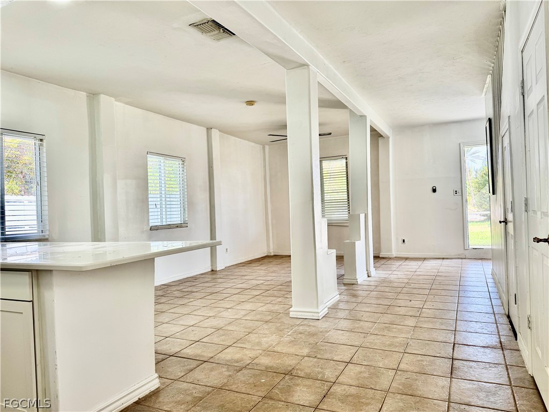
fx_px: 381
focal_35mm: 24
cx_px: 274
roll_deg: +2.8
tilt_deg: -0.3
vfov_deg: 56.8
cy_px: 206
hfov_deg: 71.6
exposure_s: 1/120
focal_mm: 6.76
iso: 64
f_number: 1.78
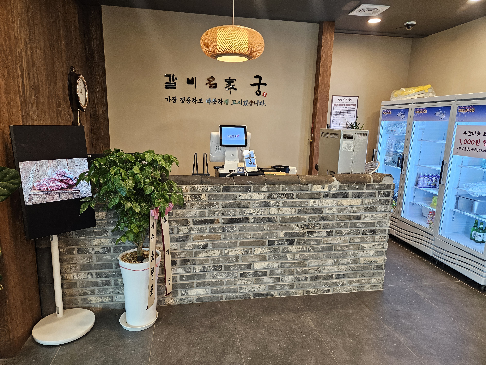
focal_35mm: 23
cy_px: 182
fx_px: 323
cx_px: 243
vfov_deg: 58.9
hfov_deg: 73.9
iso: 250
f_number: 1.8
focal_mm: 5.4
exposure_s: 1/120
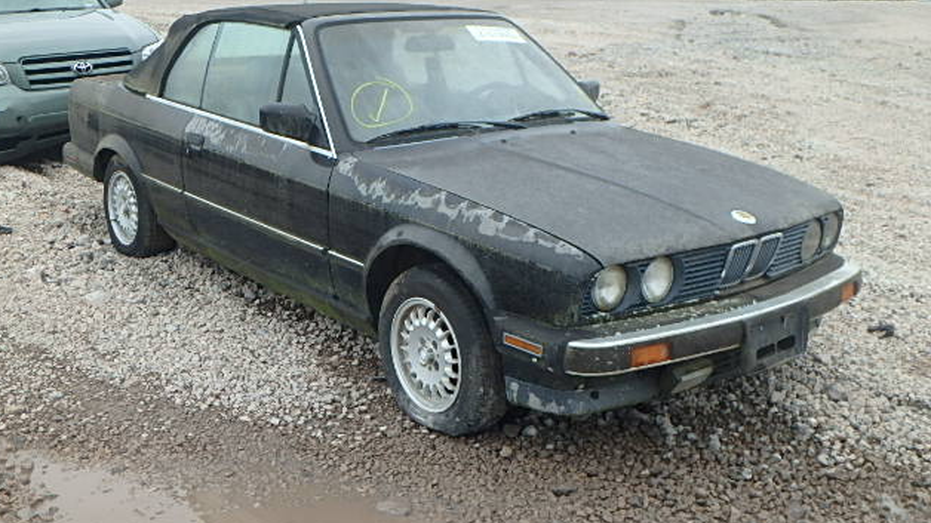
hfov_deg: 50.5
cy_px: 259
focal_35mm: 40
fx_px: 987
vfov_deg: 29.7
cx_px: 458
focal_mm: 6.4
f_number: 5
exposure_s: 1/200
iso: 125
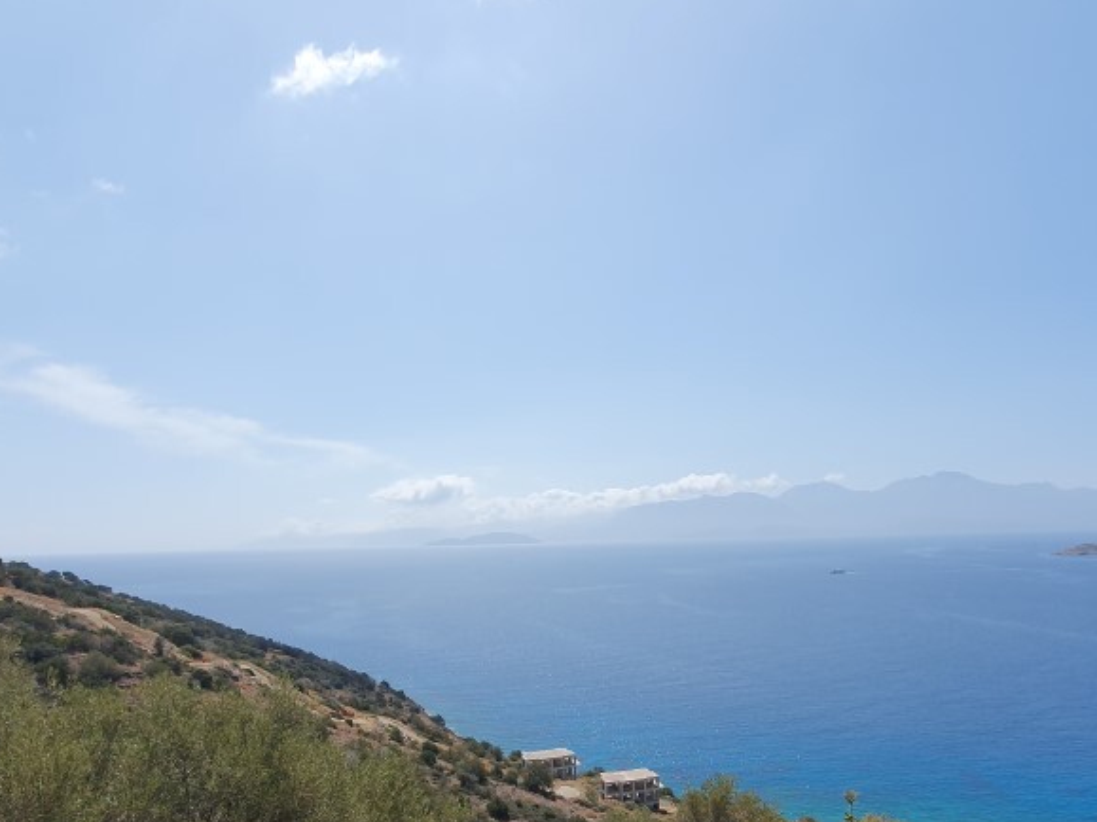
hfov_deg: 73.8
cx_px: 597
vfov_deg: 53.7
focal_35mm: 23
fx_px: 729
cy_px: 689
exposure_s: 1/1812
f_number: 2.2
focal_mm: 1.8
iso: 50
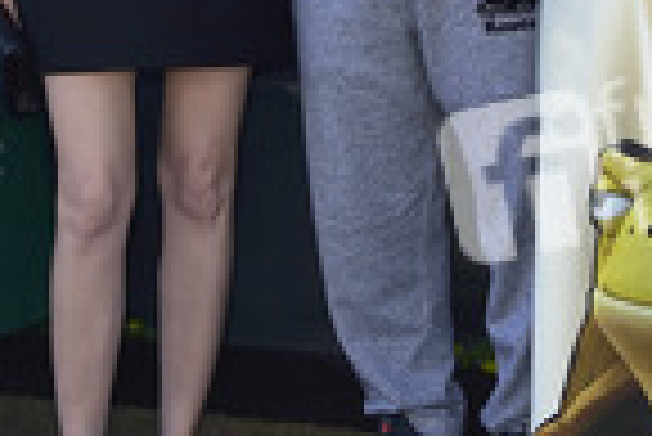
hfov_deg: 16.5
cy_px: -67
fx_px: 2248
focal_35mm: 124
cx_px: 263
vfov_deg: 10.9
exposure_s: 1/250
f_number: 7.1
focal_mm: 45
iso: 125
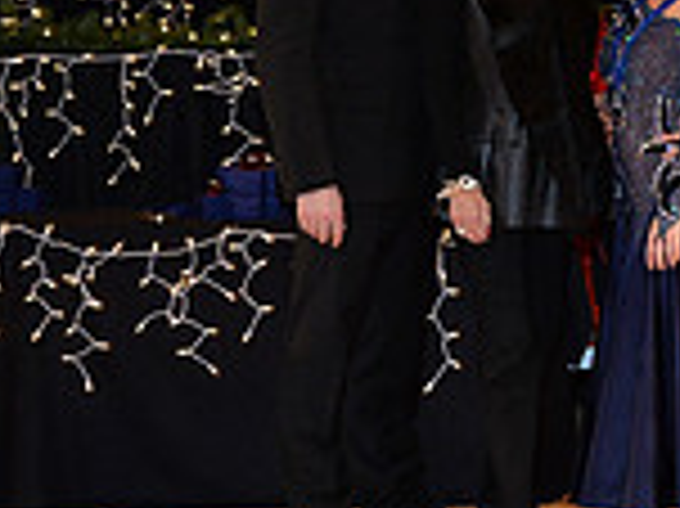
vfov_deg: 8.0
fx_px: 3631
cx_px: 1256
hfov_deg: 10.1
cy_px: 128
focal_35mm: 185
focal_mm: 50
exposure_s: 1/250
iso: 2500
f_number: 5
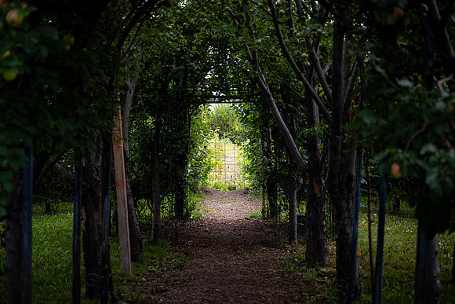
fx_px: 910
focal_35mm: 72
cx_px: 228
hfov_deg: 28.1
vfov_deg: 18.9
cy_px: 152
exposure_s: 1/400
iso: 125
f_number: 4
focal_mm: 70
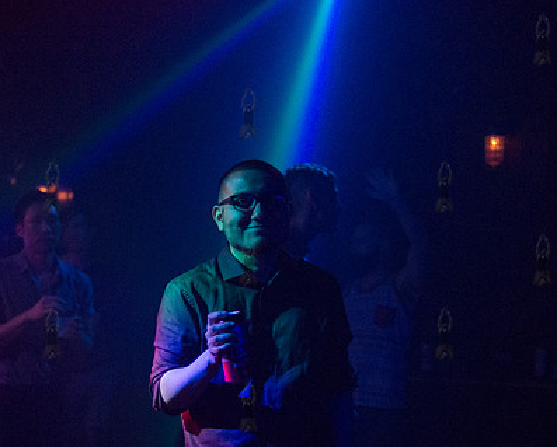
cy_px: 351
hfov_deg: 26.3
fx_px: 1189
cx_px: 221
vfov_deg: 21.1
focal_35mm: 72
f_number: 2.2
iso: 5000
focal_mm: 35
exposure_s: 1/125
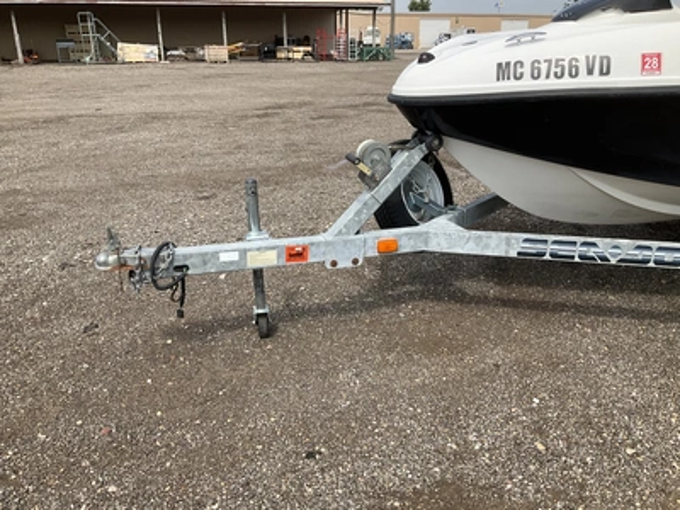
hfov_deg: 61.7
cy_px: 255
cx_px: 340
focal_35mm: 29
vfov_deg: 48.2
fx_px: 570
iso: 25
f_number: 1.8
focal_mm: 3
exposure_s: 1/1168
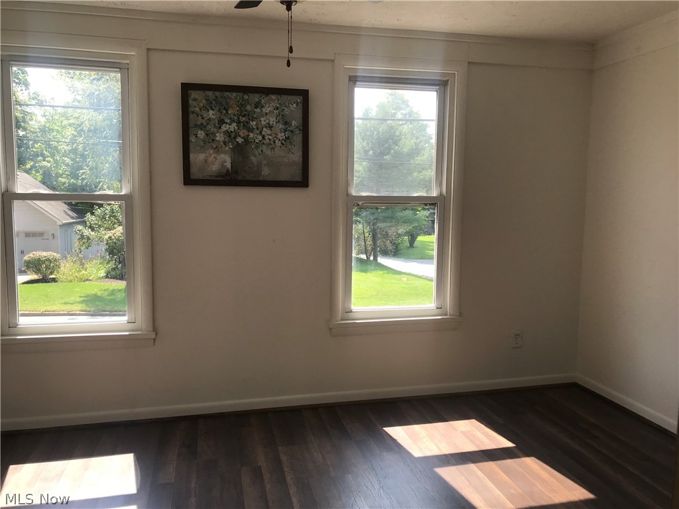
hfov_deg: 63.4
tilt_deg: -6.2
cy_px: 254
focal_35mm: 28
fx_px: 549
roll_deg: -0.3
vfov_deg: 49.7
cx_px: 340
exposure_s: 1/349
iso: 20
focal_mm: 3.99
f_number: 1.8
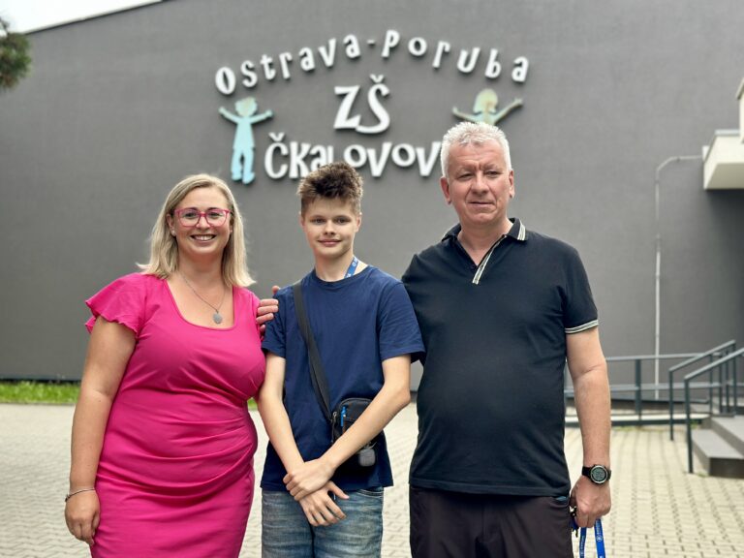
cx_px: 372
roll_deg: -1.1
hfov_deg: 39.7
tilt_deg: +3.2
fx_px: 1032
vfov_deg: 30.3
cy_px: 279
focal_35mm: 48
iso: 80
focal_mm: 6.86
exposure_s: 1/590
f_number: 1.78
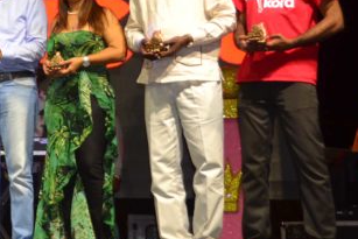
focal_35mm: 120
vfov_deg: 11.3
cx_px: -38
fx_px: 1194
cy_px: -5
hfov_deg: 16.5
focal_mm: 32
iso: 900
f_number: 4.2
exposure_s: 1/60
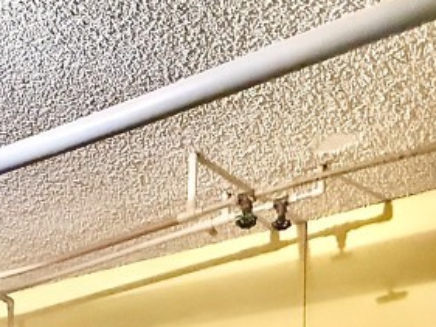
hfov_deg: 36.9
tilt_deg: -3.3
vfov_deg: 22.2
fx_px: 643
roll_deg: -0.5
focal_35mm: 51
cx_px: 132
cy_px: 522
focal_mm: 2.22
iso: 1250
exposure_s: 1/60
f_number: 2.2
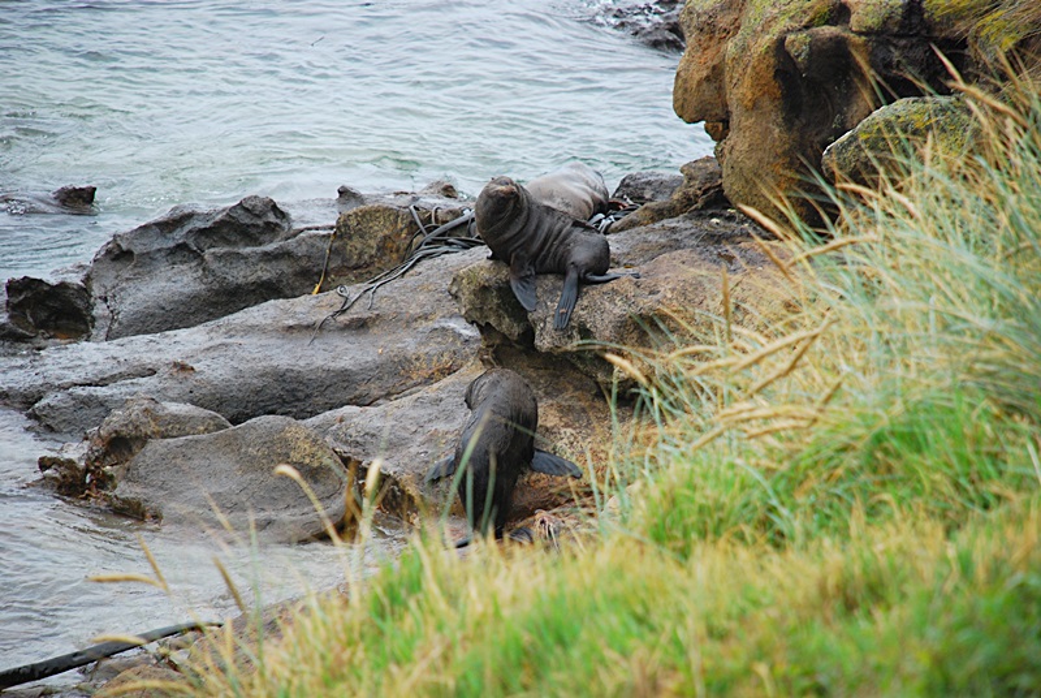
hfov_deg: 10.1
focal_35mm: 202
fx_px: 5864
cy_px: 349
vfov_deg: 6.8
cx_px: 520
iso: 400
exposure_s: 1/250
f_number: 6.3
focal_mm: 135
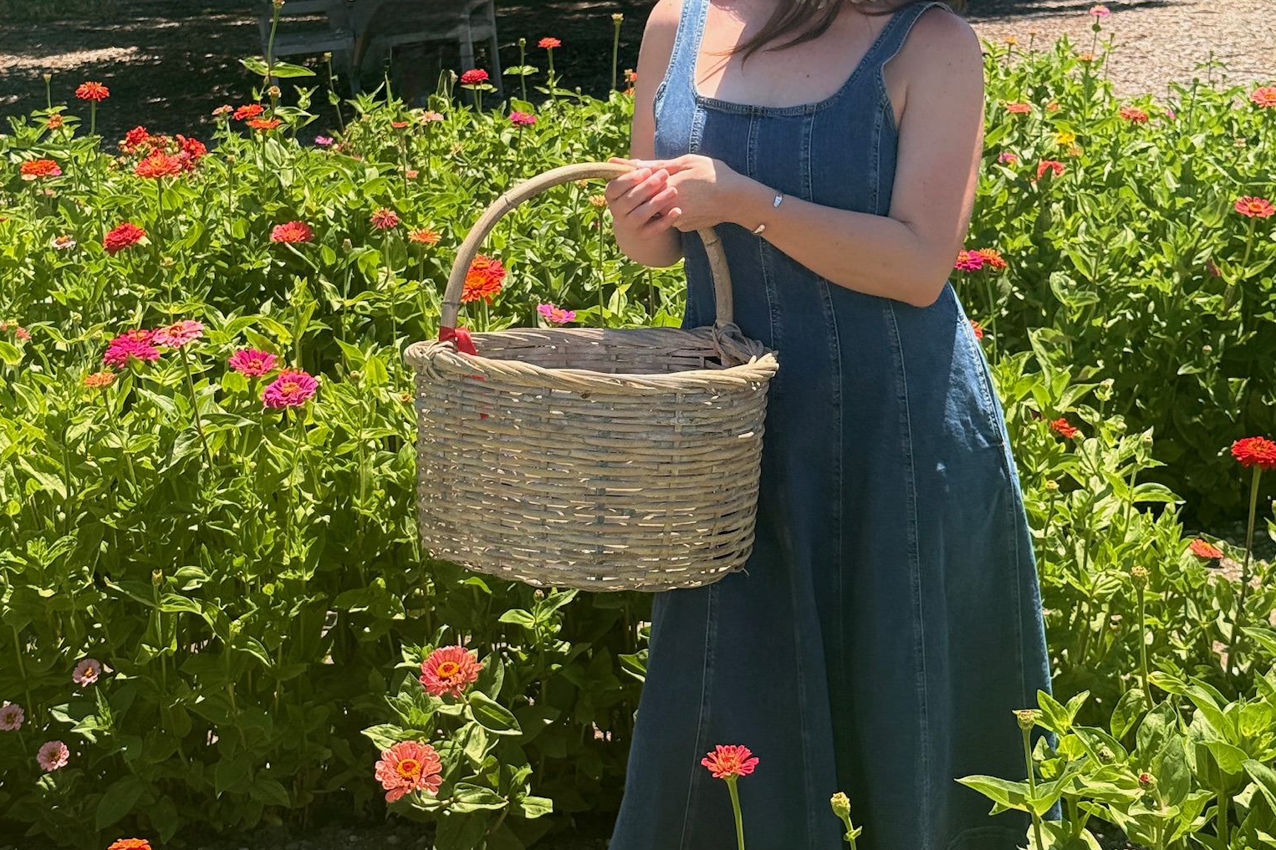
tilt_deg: -12.0
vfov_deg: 20.3
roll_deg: +0.6
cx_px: 639
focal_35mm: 67
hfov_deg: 30.1
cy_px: 352
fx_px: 2374
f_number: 1.78
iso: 64
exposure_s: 1/1795
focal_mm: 6.76
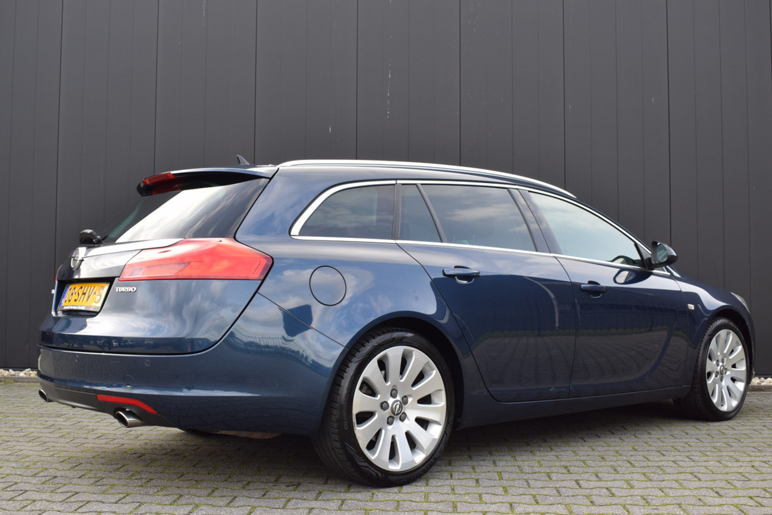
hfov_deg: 51.3
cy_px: 258
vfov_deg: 35.5
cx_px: 386
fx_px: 804
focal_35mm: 38
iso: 400
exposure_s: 1/200
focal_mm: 25
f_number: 7.1
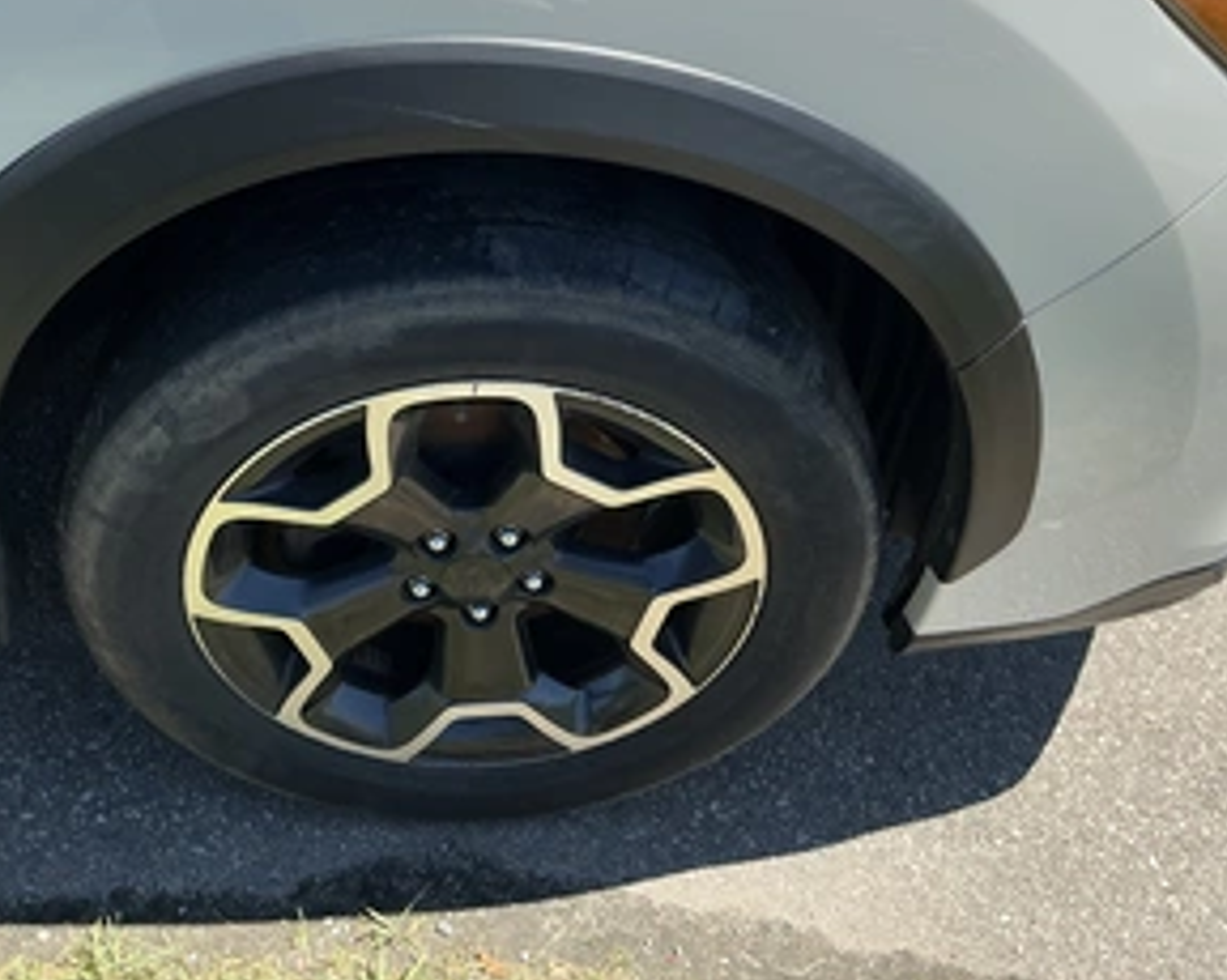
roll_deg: -4.3
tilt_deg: -37.1
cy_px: 349
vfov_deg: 38.8
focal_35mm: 38
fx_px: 1379
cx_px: 486
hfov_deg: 47.7
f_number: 1.8
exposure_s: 1/944
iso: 25
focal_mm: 3
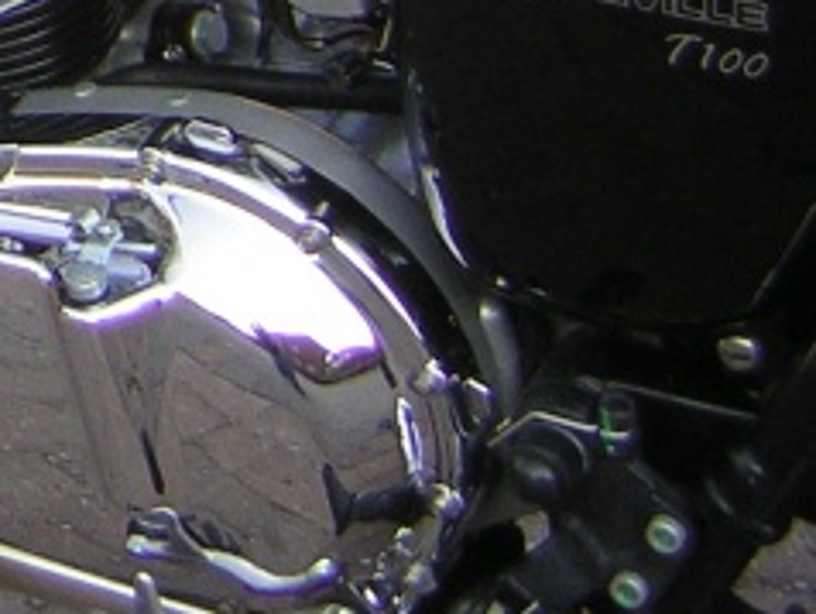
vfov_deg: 11.6
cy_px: -360
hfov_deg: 15.4
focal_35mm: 121
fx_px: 2855
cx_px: -295
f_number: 2.6
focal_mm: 4.7
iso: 50
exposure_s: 1/220
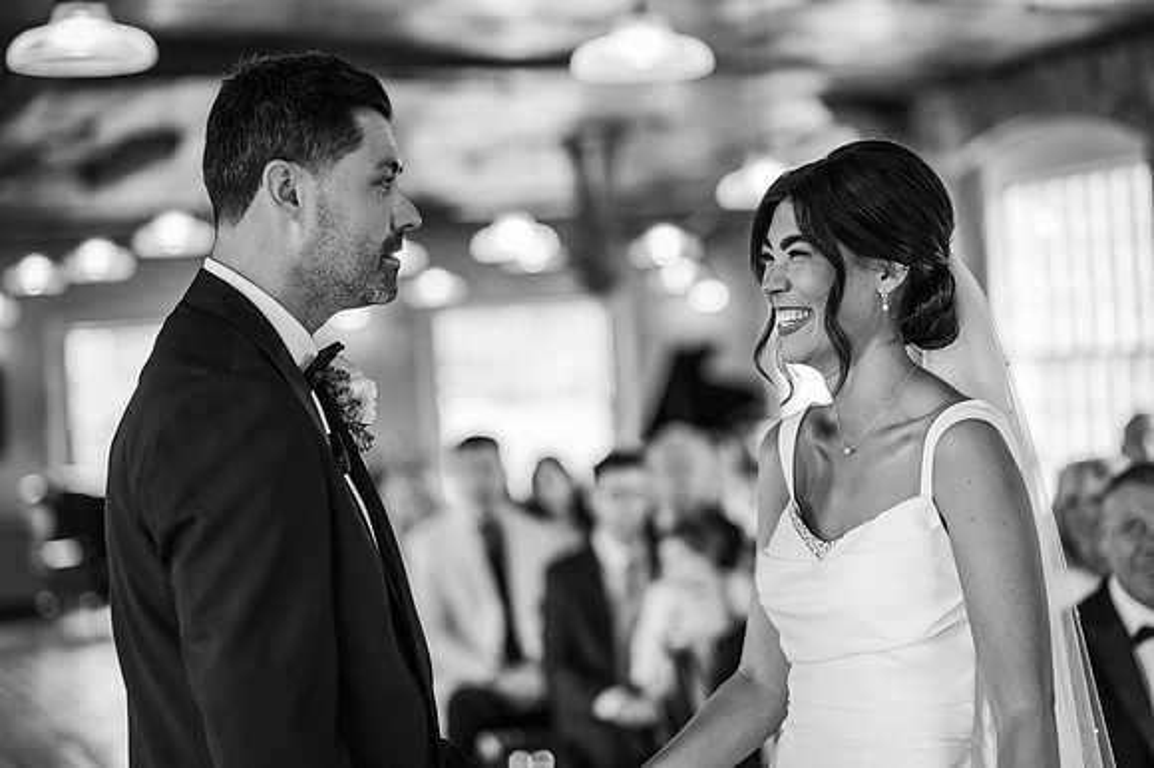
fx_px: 2723
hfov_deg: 23.9
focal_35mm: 85
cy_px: 384
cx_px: 577
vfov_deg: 16.1
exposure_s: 1/200
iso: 900
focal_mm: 85
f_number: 2.2
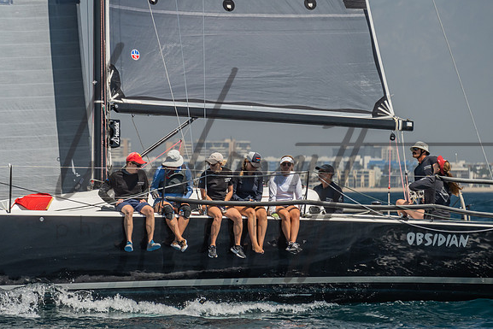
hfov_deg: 5.1
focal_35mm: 407
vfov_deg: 3.4
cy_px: 138
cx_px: 153
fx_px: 5575
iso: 160
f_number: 6.3
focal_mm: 200
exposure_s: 1/640
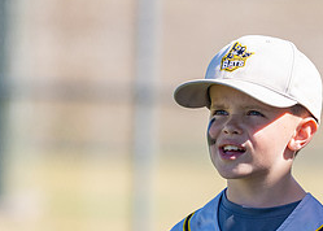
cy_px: 221
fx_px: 3771
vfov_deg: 3.5
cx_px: 259
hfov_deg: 4.9
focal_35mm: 411
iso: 100
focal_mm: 167
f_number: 2.8
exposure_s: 1/1600
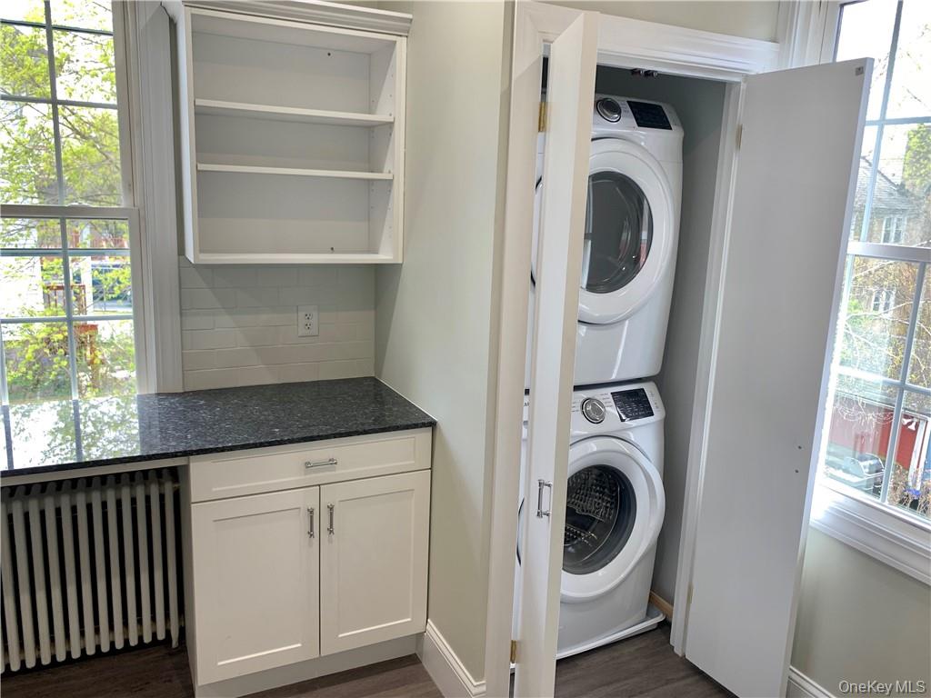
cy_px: 349
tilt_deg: -11.3
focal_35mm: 26
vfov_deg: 53.1
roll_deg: -2.1
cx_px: 466
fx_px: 699
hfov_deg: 67.3
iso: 50
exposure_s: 1/120
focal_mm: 4.25
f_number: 1.8
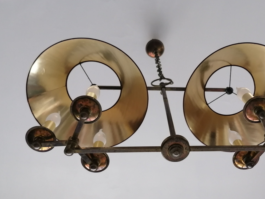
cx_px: 162
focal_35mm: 38
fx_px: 291
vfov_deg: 37.4
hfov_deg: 48.6
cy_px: 128
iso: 200
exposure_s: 1/33.3
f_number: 1.8
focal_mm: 5.4
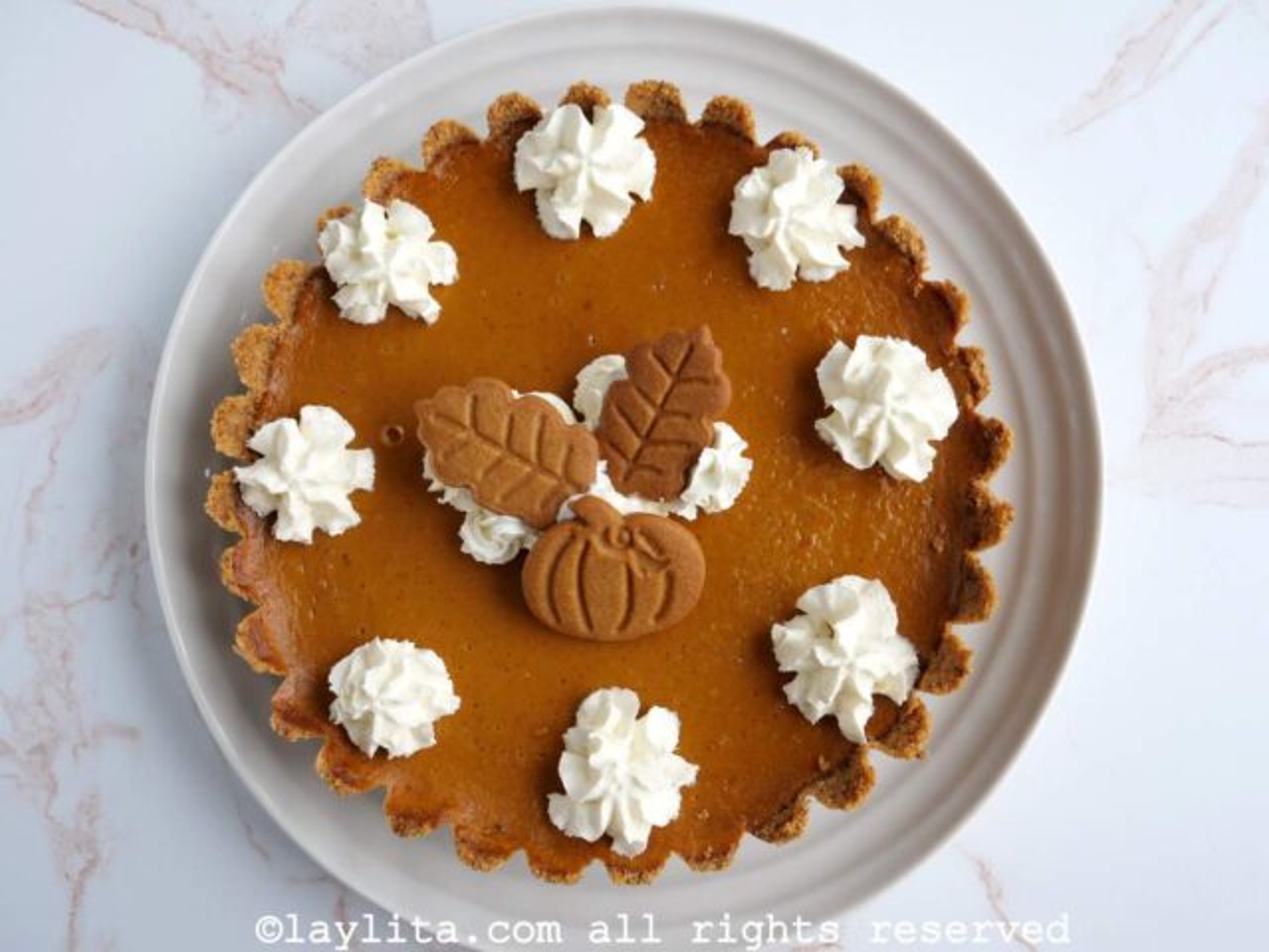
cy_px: 476
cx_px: 634
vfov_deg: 44.2
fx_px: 1173
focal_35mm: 32
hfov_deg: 56.8
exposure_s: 1/100
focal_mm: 16
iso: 200
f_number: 3
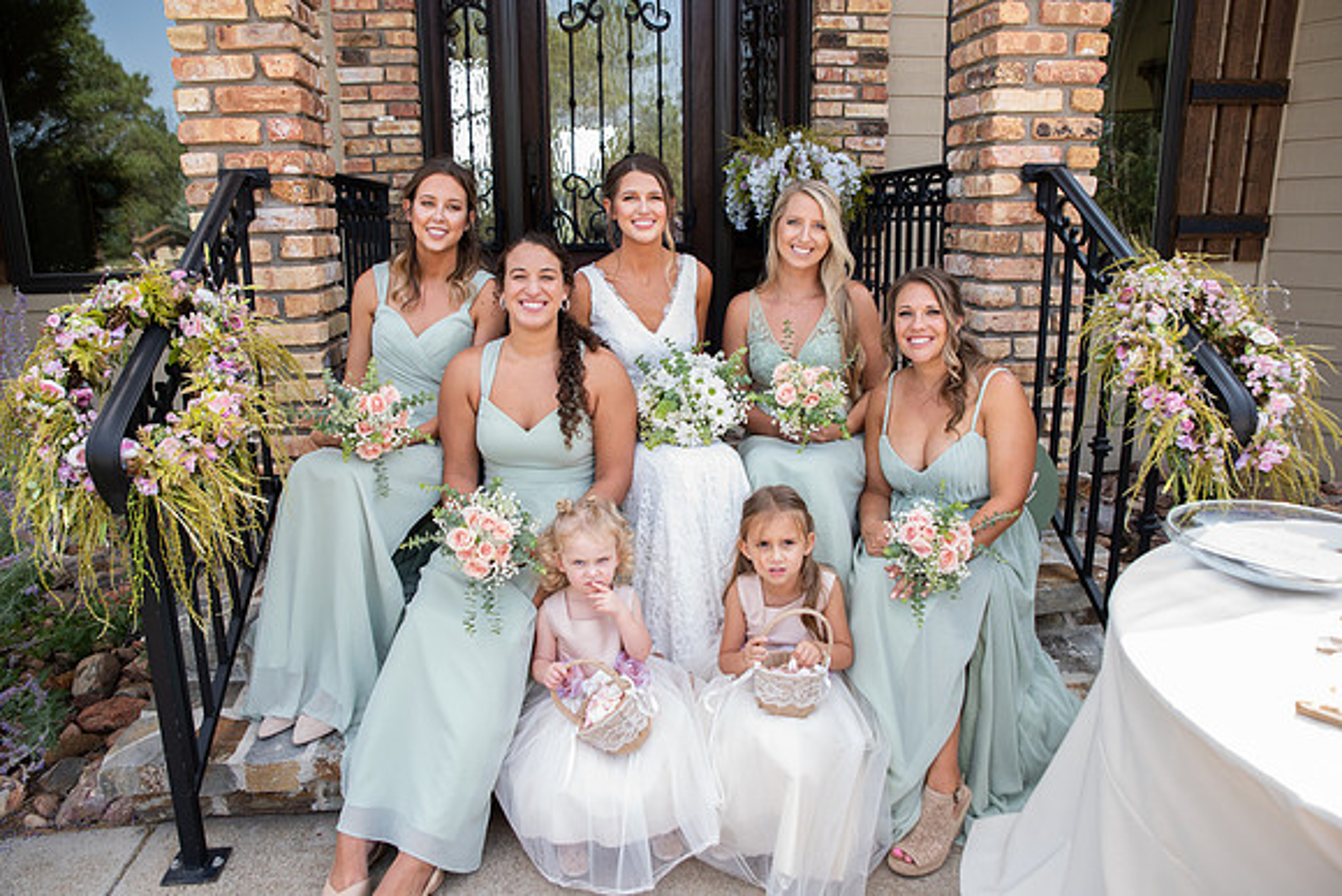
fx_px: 895
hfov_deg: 73.7
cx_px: 671
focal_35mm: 24
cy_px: 448
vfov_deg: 53.2
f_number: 4.5
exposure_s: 1/160
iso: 320
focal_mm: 24
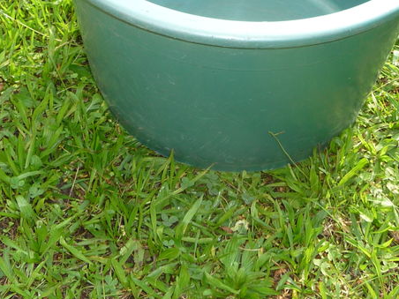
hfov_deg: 31.1
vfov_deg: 23.3
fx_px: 715
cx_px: 250
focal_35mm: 62
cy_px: 56
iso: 100
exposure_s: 1/250
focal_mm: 4.7
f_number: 3.3
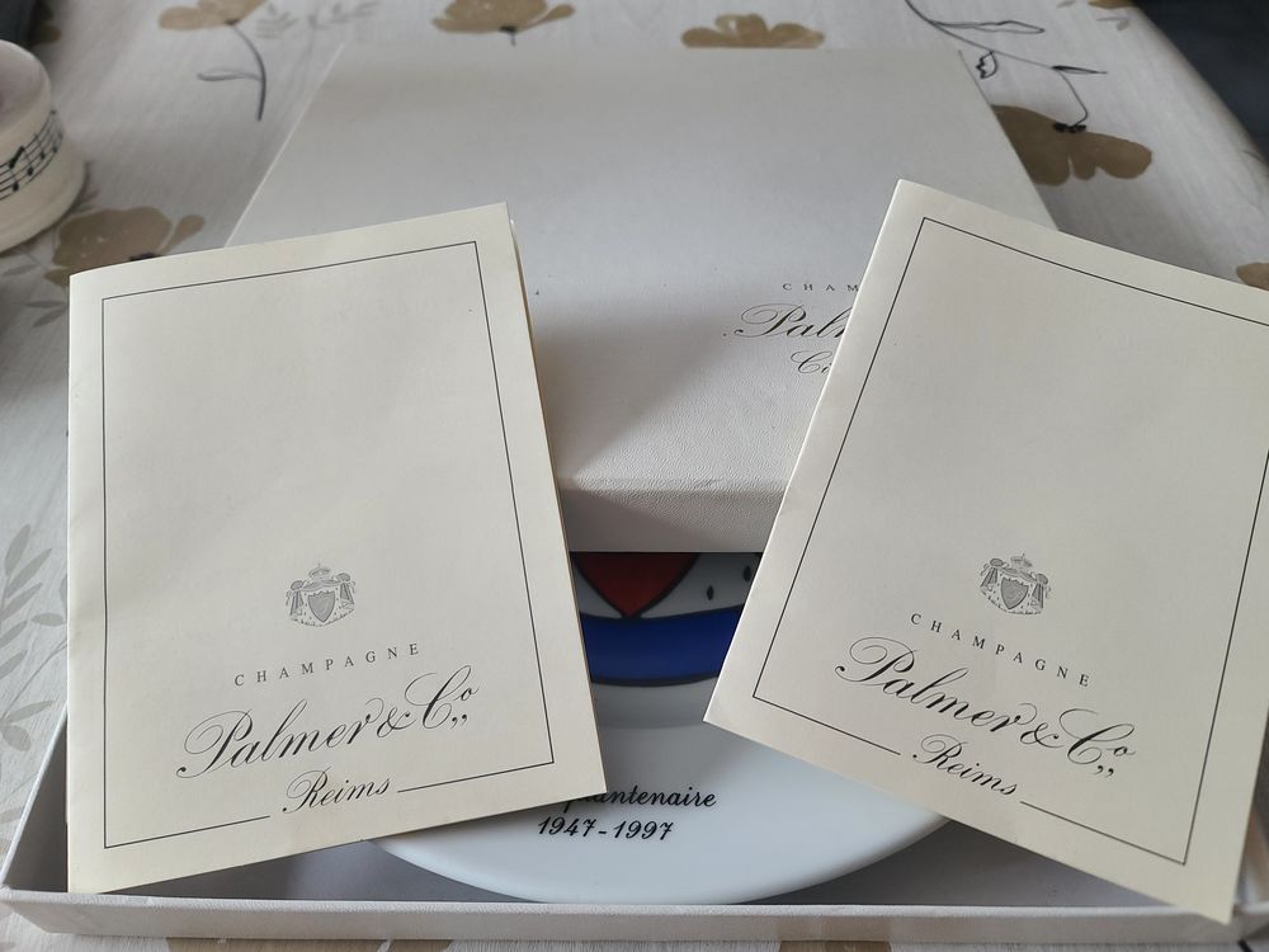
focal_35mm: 25
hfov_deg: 69.4
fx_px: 916
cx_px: 634
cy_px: 476
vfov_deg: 54.9
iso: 100
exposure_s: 1/60
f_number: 1.8
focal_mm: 7
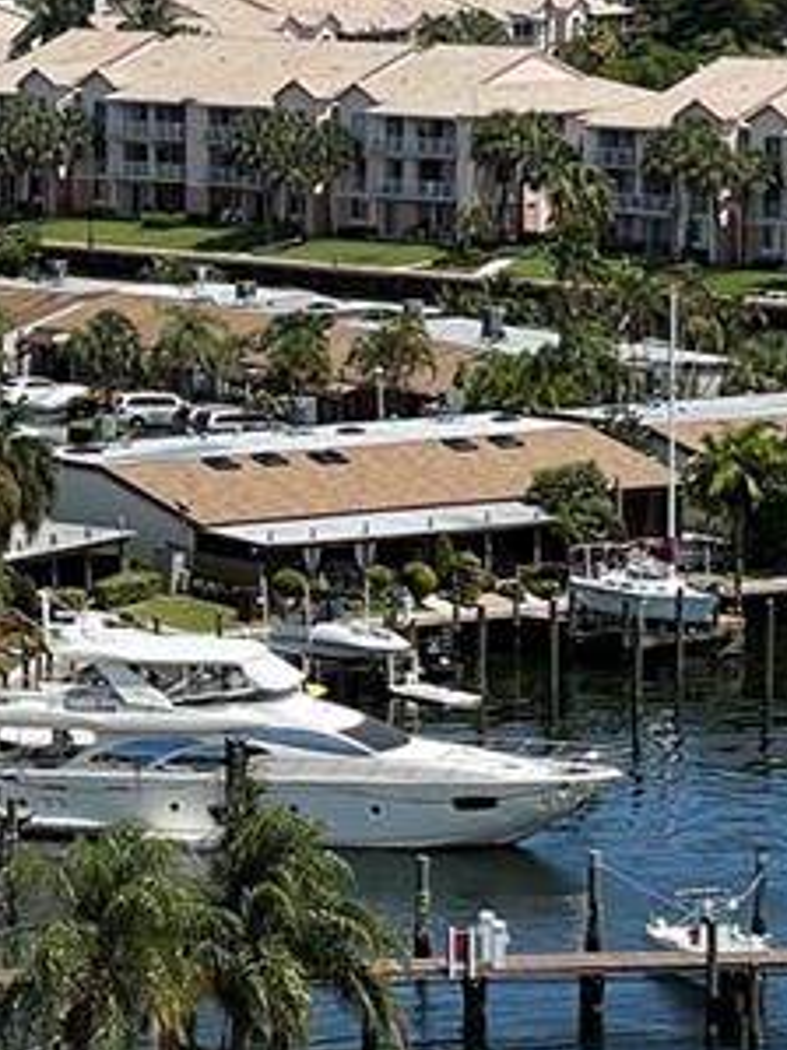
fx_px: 6340
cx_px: -246
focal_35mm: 209
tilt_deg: -5.7
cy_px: 418
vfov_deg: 9.5
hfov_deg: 7.0
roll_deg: +0.7
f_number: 2
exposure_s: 1/2083
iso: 25
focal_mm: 6
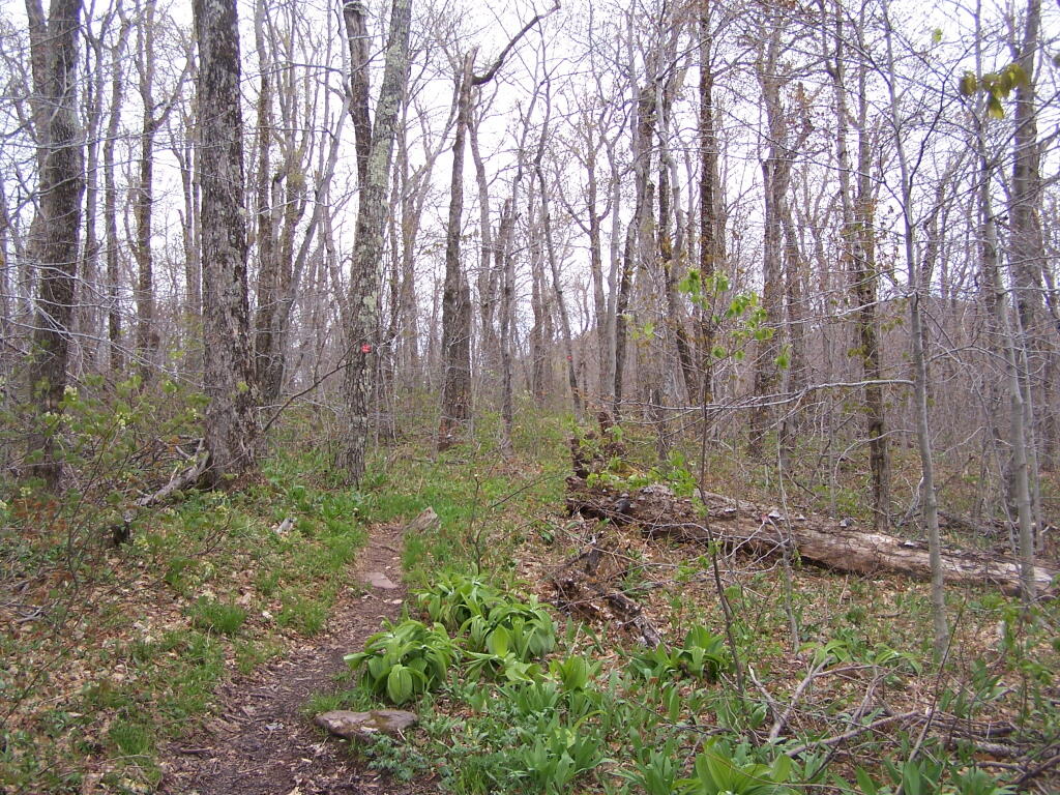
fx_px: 1164
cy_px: 398
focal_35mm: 38
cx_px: 530
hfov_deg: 49.0
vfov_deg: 37.7
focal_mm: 6.3
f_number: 2.8
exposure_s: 1/200
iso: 80
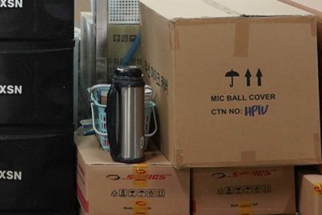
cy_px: -152
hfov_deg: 17.1
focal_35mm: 115
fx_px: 1029
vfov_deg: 11.2
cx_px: -51
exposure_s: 1/80
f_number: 7.1
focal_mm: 24
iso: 3200
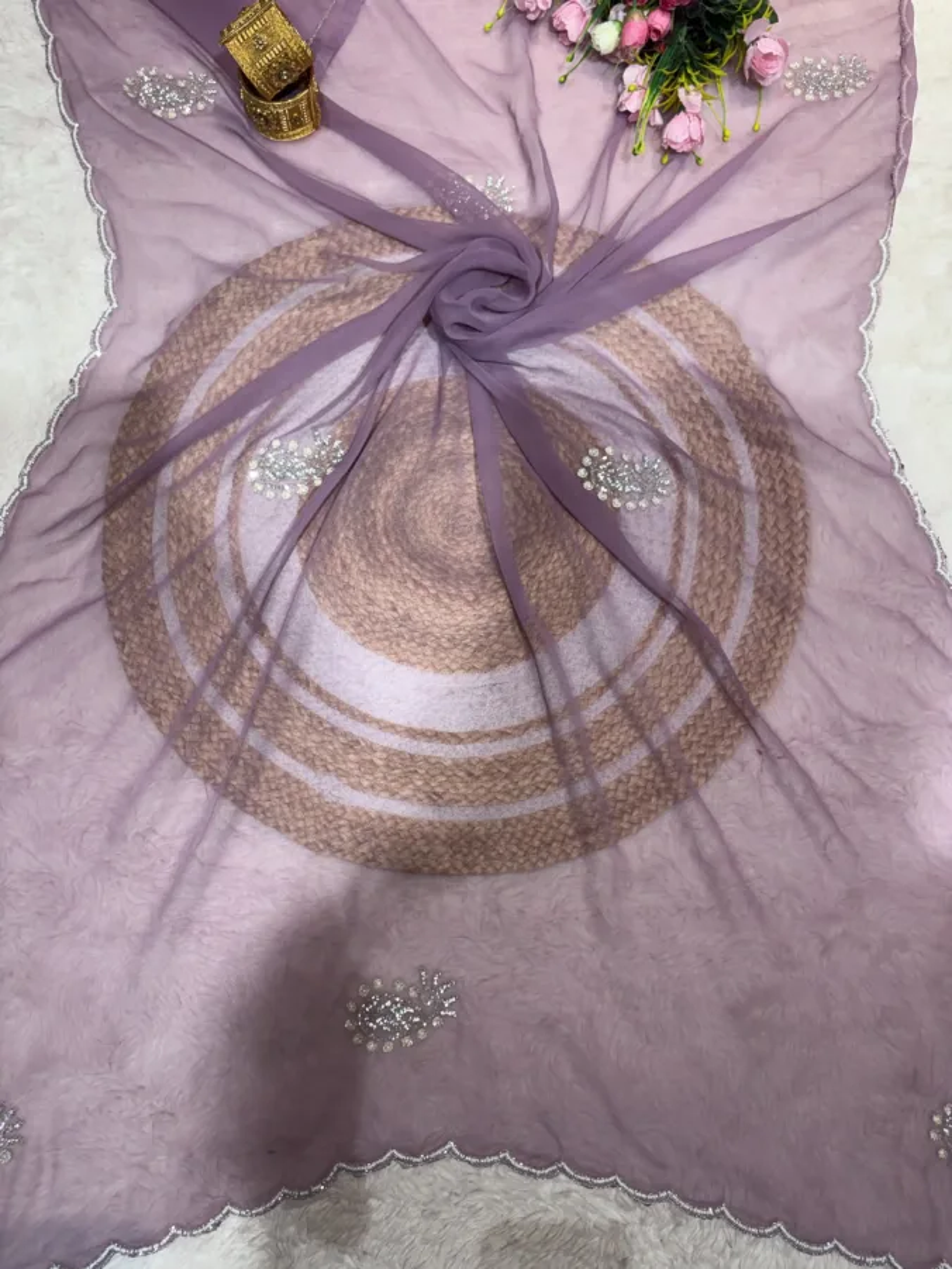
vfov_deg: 67.3
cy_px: 634
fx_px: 953
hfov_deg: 53.1
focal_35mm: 26
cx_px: 476
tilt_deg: -78.5
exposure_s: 1/100
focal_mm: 5.96
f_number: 1.6
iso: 32
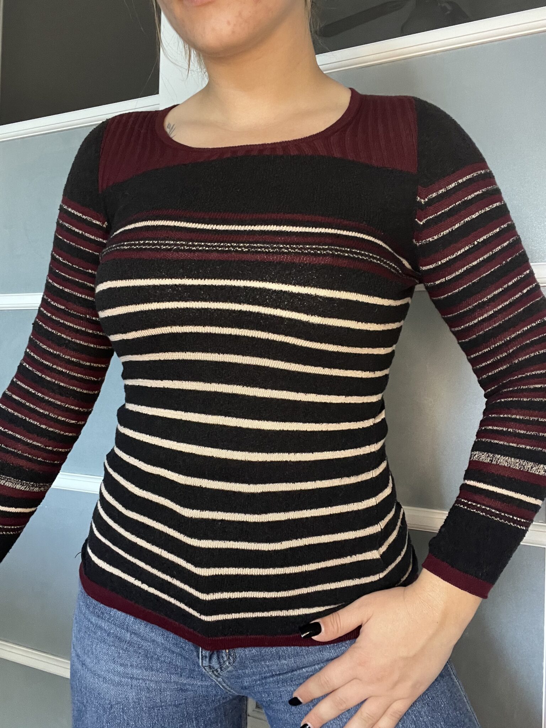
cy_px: 364
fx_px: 631
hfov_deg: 46.8
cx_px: 273
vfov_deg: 60.0
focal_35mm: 30
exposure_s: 1/37
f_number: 2.2
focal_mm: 2.71
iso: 320
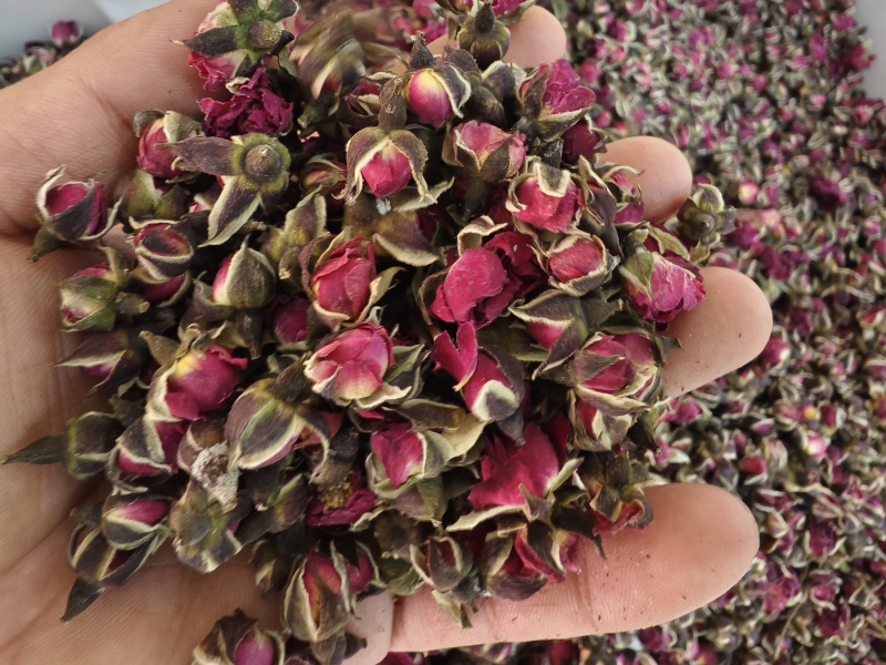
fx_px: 640
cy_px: 332
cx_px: 443
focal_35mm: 25
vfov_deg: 54.9
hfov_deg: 69.4
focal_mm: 2.32
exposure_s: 1/20
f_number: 2
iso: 1537
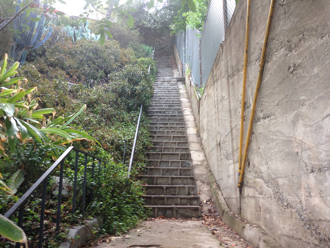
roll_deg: +1.7
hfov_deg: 55.4
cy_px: 124
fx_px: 315
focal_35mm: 33
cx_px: 165
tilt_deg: +11.5
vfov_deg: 42.9
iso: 50
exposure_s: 1/30
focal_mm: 4.12
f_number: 2.4
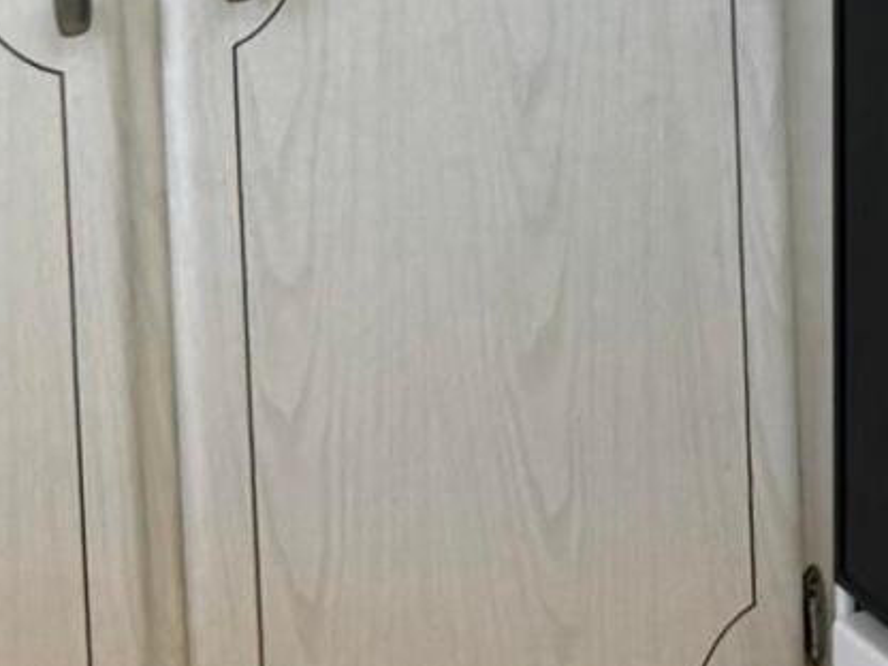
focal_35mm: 166
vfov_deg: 8.3
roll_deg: +1.4
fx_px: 4258
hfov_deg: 11.8
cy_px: -856
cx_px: 854
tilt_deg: -6.9
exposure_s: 1/202
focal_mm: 6.76
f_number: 1.78
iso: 80
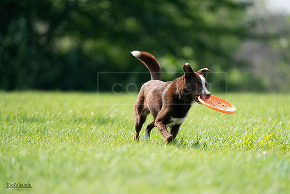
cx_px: 145
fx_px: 4834
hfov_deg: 3.4
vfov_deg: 2.3
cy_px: 97
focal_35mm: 600
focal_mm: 600
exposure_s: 1/4000
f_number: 6.3
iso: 2000
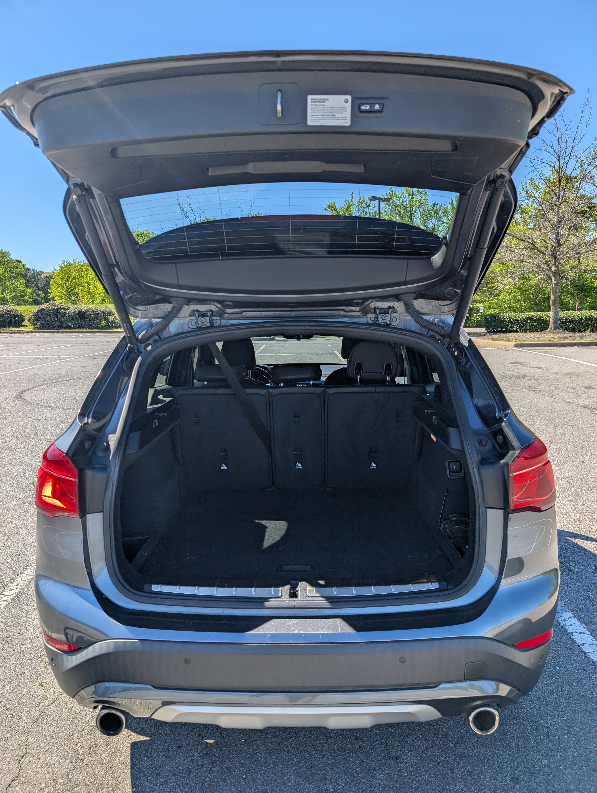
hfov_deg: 56.9
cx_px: 298
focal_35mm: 24
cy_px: 396
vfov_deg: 71.5
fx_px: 551
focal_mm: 6.9
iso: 21
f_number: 1.68
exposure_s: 1/962
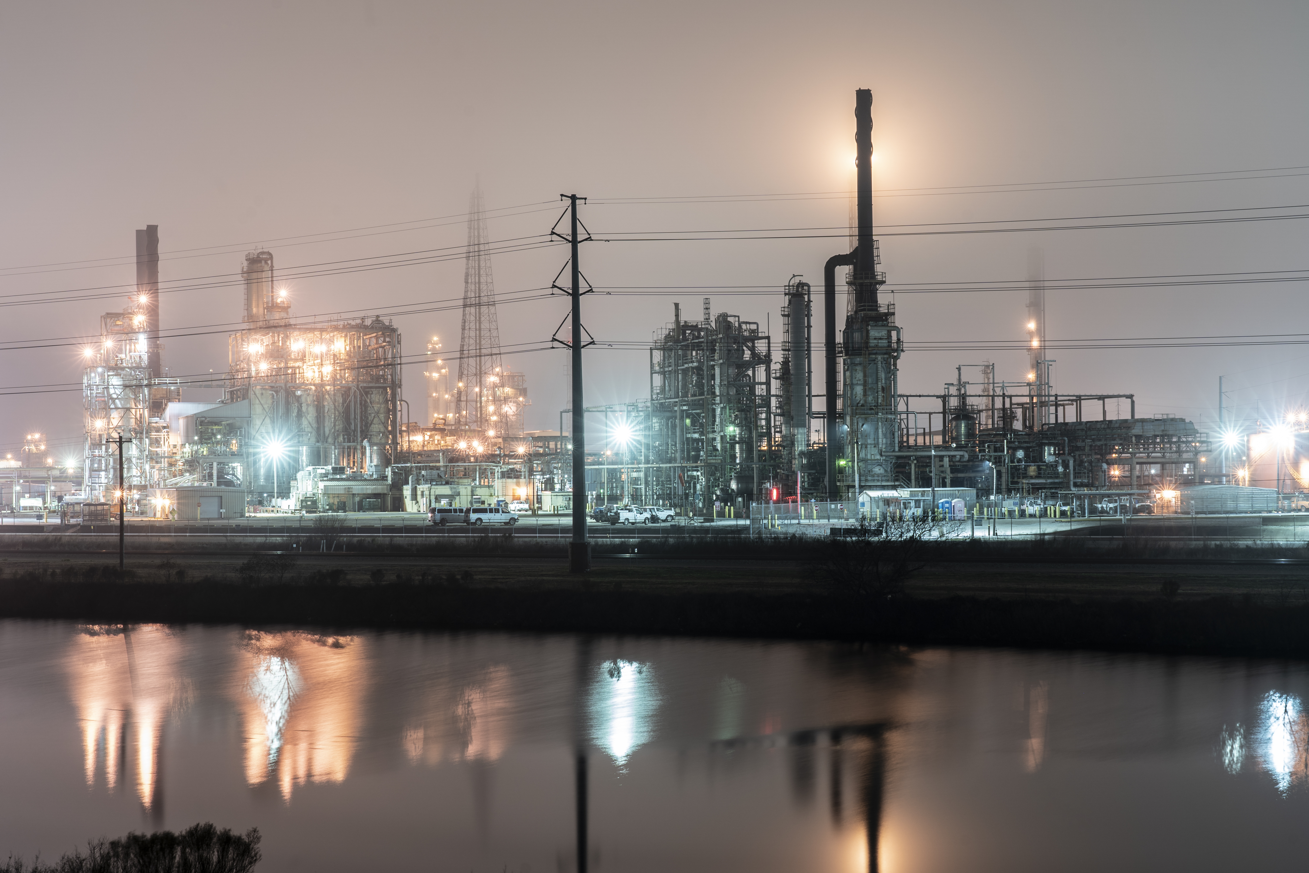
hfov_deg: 34.5
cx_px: 654
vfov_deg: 23.4
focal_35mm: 58
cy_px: 436
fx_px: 2109
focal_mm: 58
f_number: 11
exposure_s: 30
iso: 100
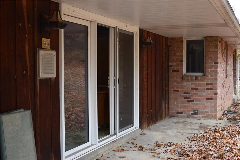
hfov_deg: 42.3
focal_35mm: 46
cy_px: 80
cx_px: 120
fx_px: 310
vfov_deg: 28.9
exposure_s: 1/60
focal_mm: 31
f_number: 4.2
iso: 640
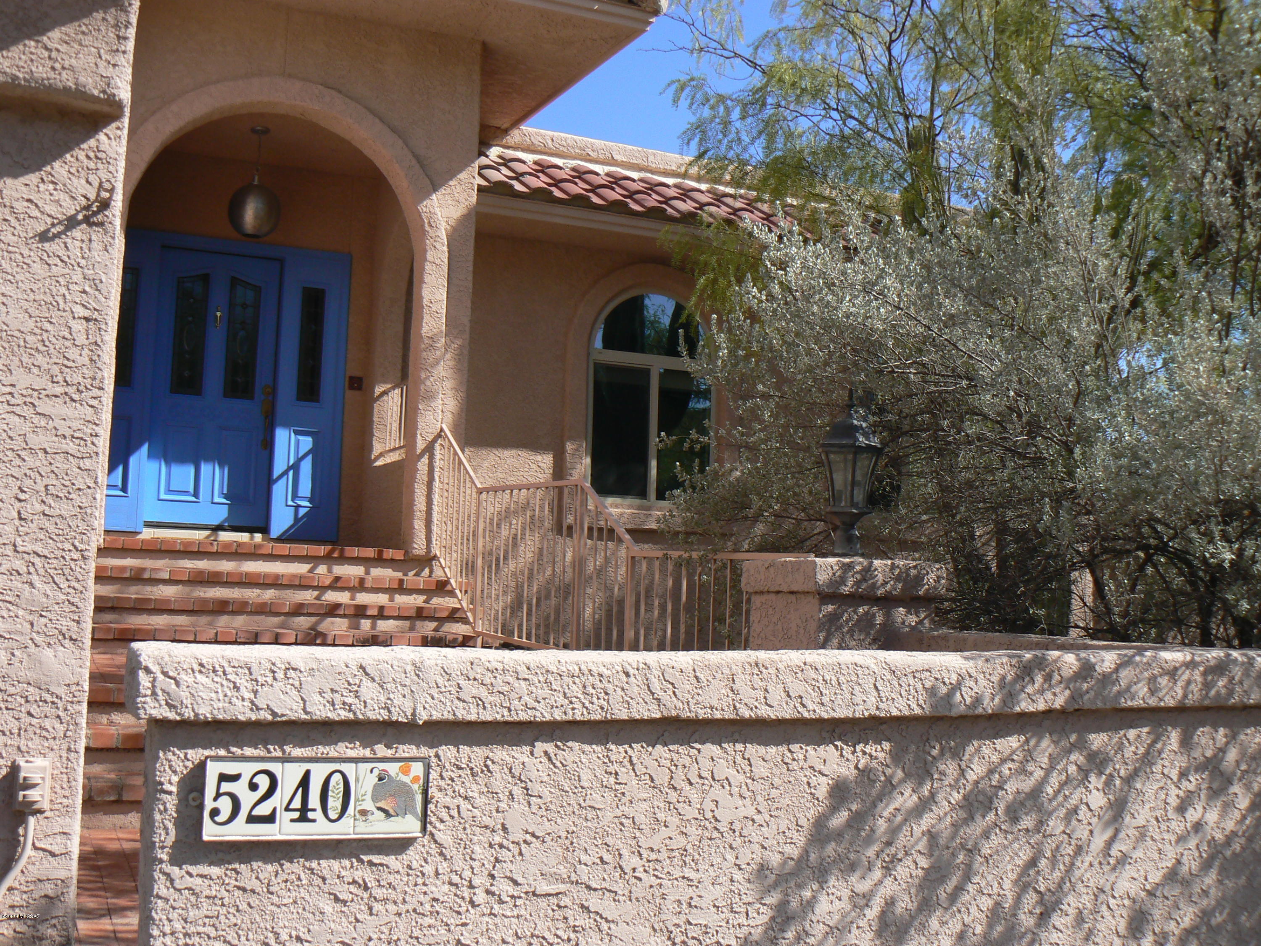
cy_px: 473
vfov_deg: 39.7
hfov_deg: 51.4
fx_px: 1311
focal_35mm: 36
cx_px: 630
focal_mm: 6
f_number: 5.6
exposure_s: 1/500
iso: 80
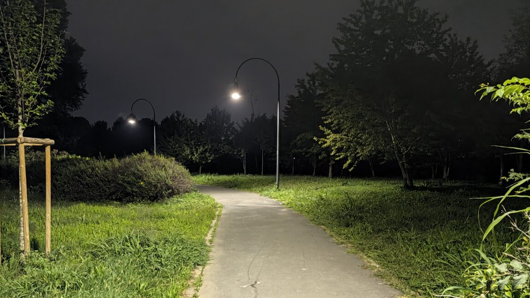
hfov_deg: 71.9
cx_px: 273
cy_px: 194
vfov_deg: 43.9
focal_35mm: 26
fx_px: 365
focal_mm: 5.28
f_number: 1.7
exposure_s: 1/40
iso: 738
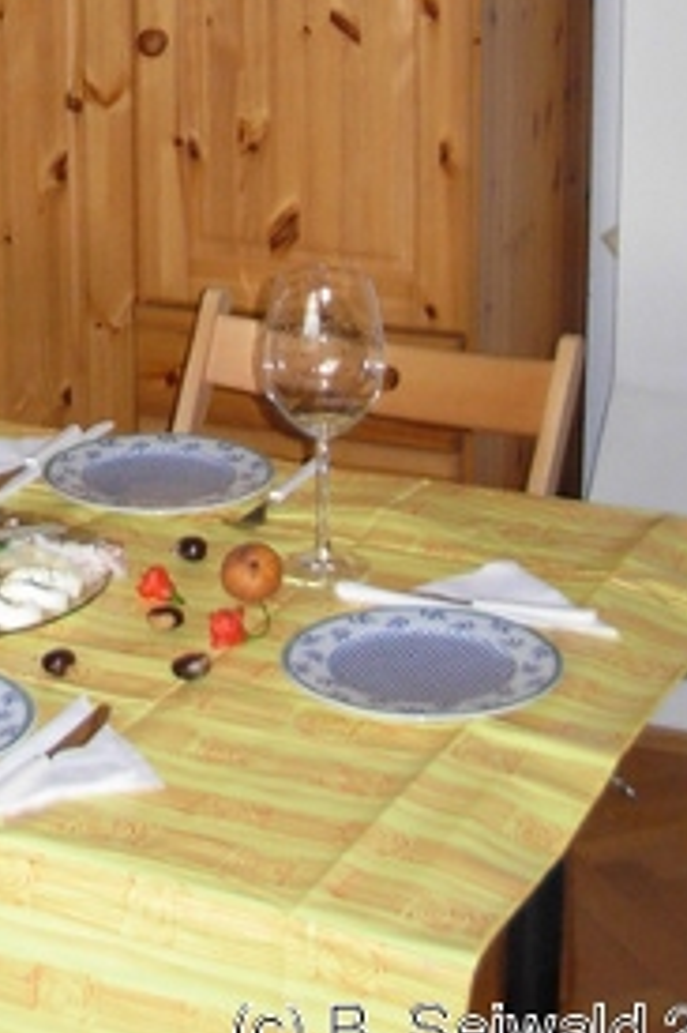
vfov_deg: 21.0
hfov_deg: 14.5
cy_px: -131
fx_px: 2637
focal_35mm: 92
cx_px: -90
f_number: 2.9
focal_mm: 6.3
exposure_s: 1/53.8
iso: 188
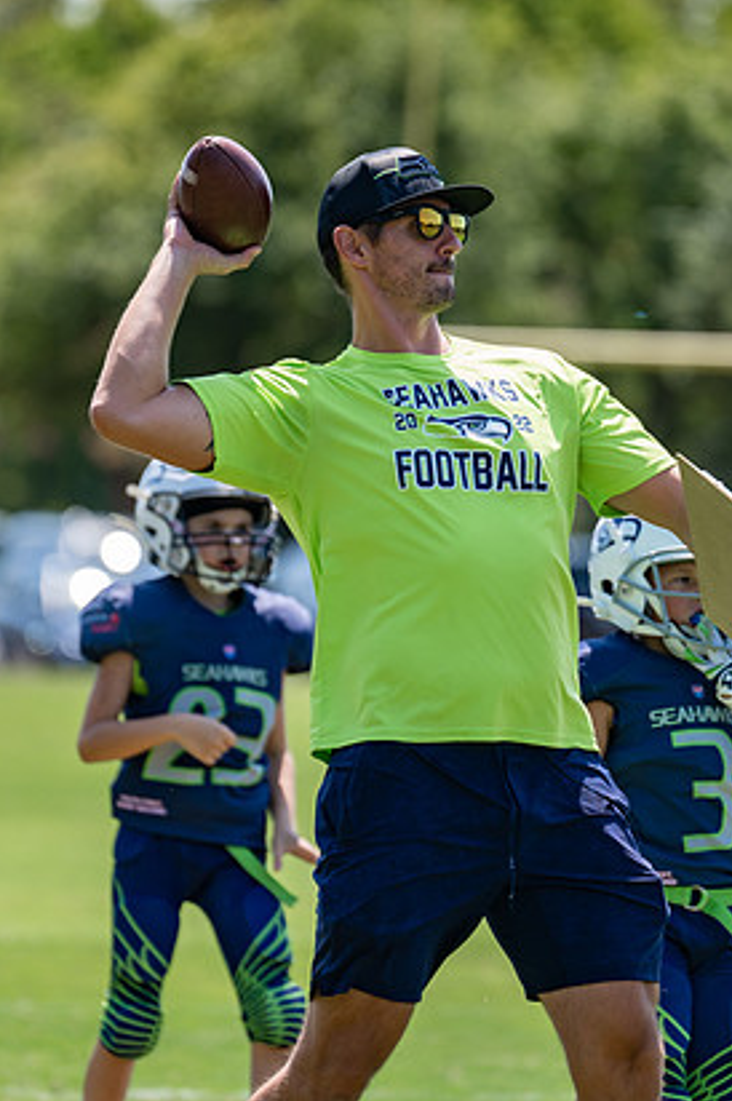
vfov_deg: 5.8
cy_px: 469
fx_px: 10845
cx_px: 365
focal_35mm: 355
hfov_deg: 3.9
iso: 100
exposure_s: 1/1000
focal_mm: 200
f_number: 3.2
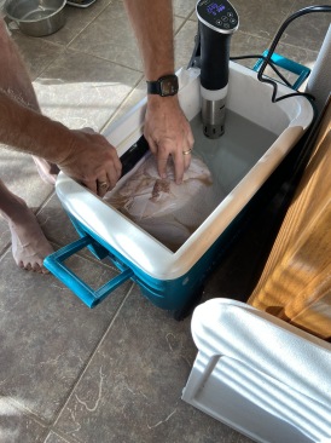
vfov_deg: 67.3
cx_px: 166
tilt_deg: -61.2
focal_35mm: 26
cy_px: 222
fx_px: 332
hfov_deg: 53.0
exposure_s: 1/120
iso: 80
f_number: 1.8
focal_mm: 4.25
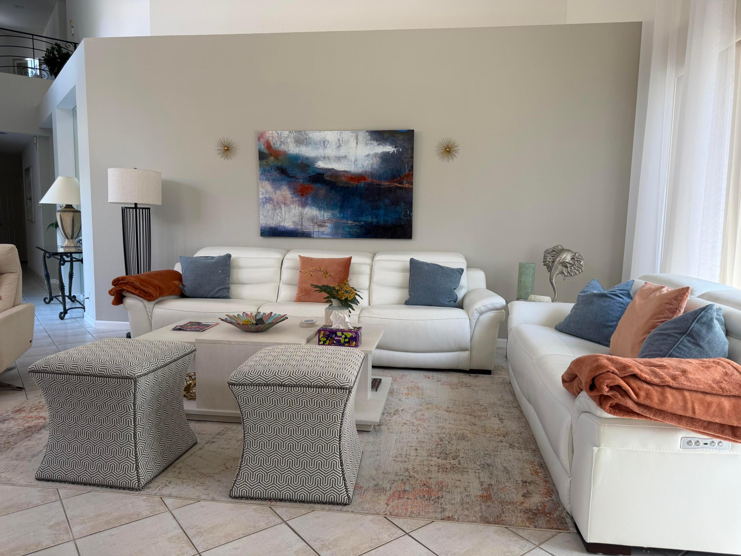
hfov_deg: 71.6
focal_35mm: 24
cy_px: 278
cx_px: 370
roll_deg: -0.8
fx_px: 514
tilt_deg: -6.1
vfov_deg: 56.8
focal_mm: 6.76
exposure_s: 1/120
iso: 80
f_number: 1.78
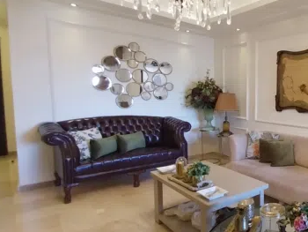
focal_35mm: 26
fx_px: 231
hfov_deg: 54.4
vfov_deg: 53.1
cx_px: 299
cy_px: 119
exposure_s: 1/33
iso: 250
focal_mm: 1.3
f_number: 2.2
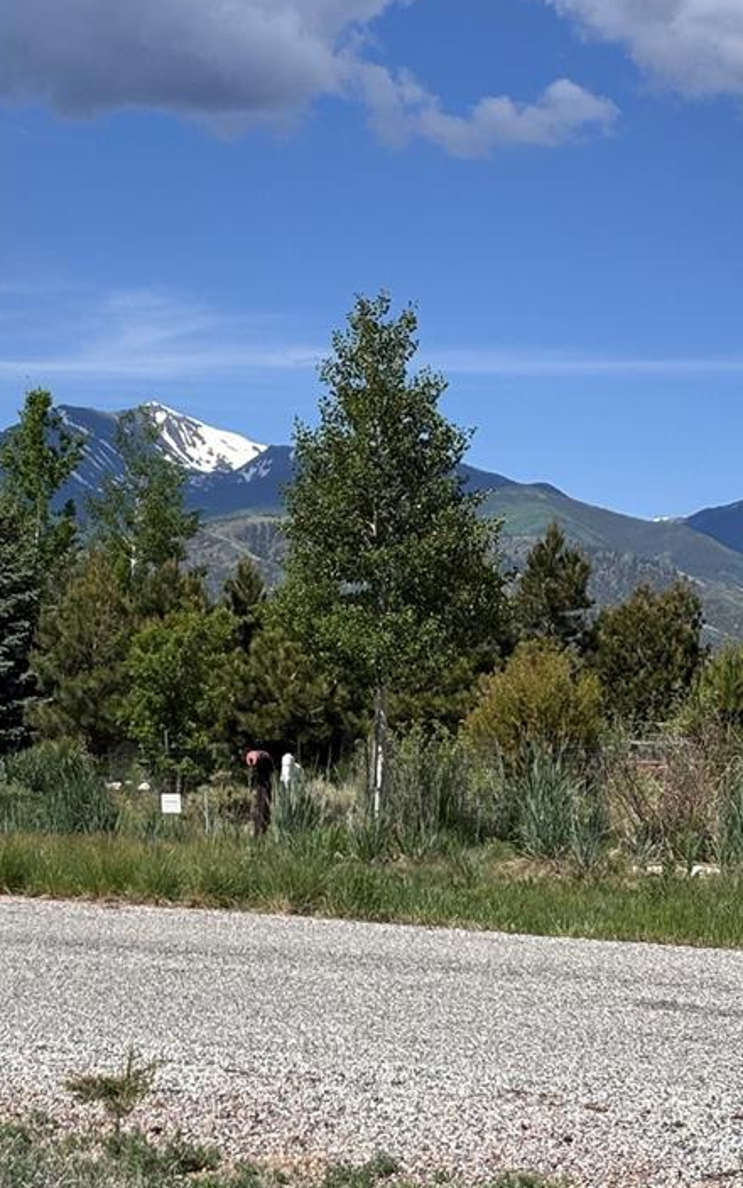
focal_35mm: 94
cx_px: 208
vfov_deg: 22.1
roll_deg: -3.8
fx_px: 3045
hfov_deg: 13.9
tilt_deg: +1.3
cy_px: 619
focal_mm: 5.96
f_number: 1.6
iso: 40
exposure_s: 1/3663
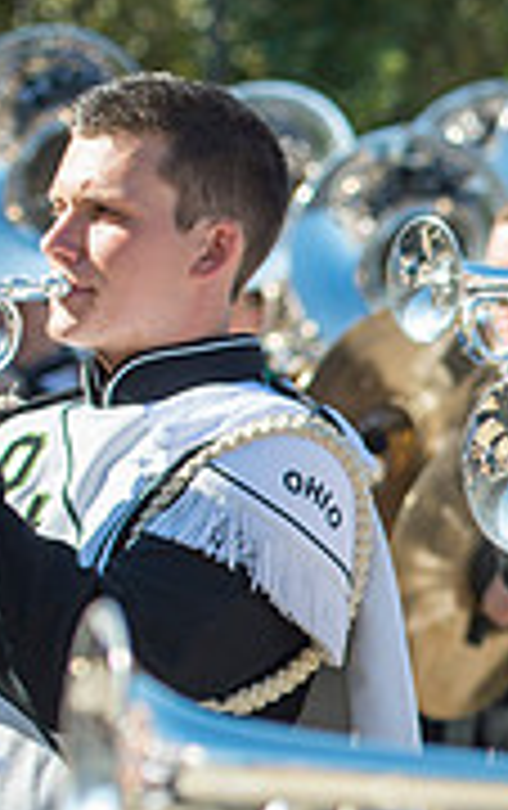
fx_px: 5653
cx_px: 1016
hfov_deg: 5.1
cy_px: 644
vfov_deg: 8.2
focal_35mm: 256
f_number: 4.5
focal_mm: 78
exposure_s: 1/1000
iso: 200
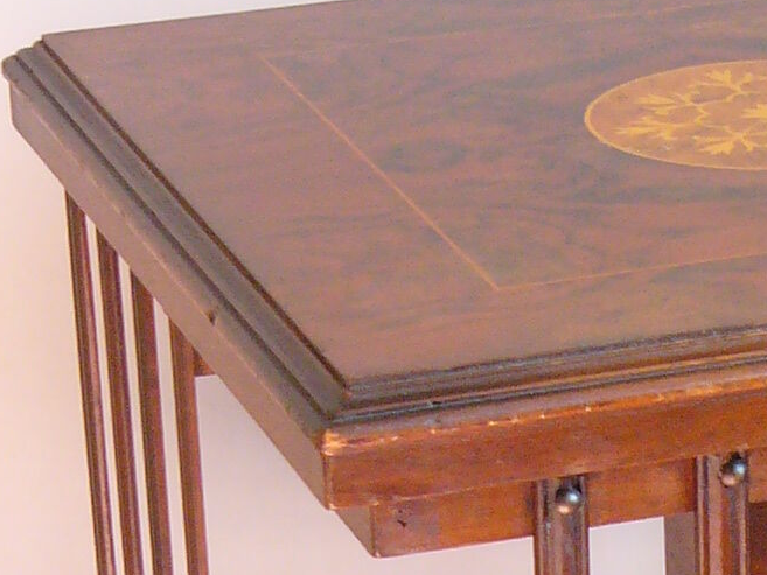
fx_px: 5053
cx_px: 685
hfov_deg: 8.7
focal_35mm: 228
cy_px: 972
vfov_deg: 6.4
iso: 200
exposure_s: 1/40
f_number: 2.8
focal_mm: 10.8
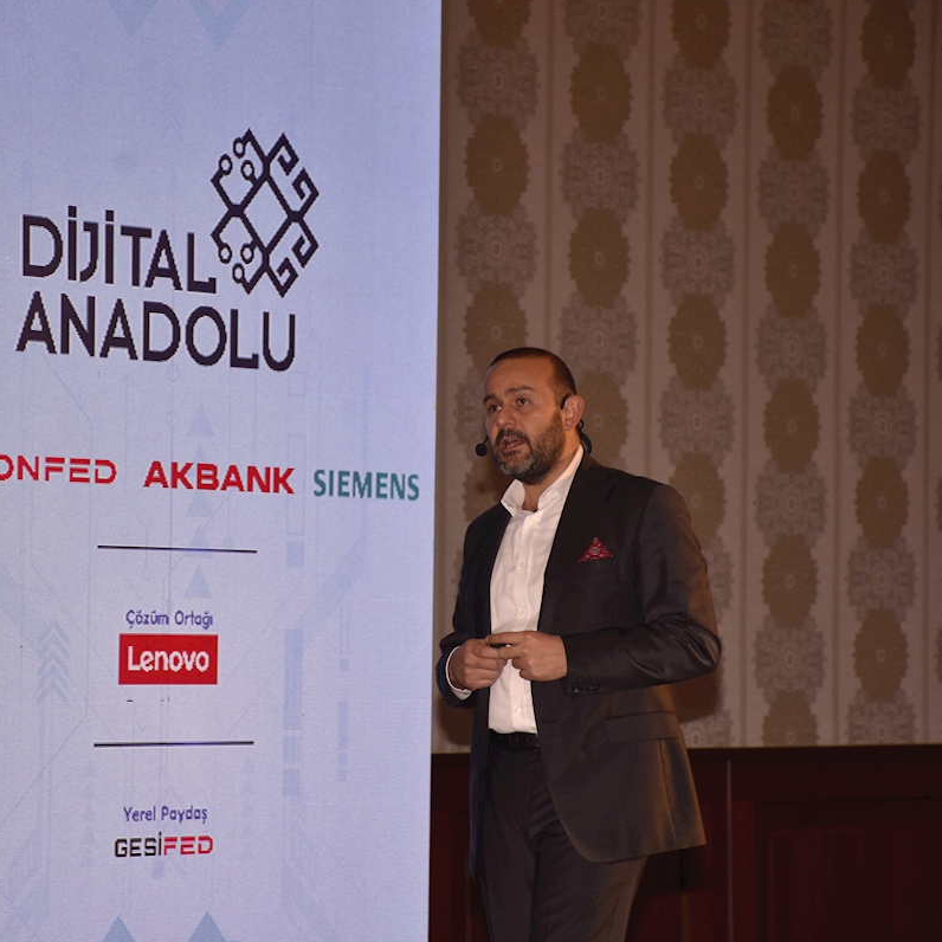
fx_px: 5326
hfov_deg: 10.1
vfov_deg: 10.1
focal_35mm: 173
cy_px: 470
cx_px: 363
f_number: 5.3
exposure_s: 1/60
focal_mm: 90
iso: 200
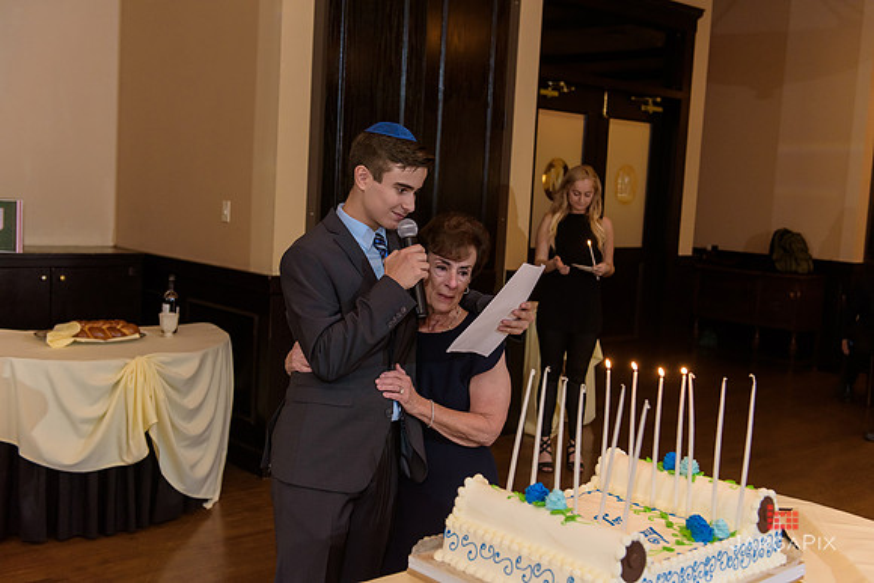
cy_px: 292
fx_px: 1020
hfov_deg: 46.4
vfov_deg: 31.9
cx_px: 437
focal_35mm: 42
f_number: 3.2
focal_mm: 42
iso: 1600
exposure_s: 1/125
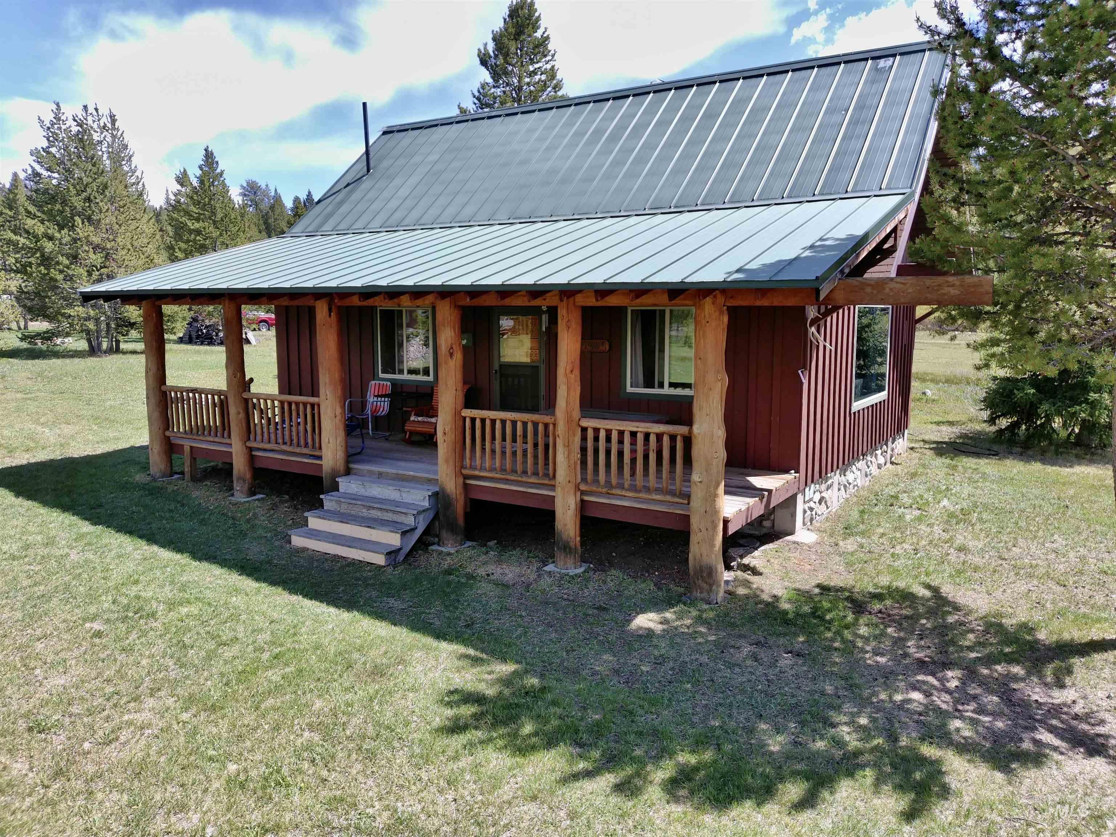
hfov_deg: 67.3
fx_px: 838
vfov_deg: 53.1
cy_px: 418
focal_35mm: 26
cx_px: 558
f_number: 1.8
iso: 100
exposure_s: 1/500
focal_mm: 4.74
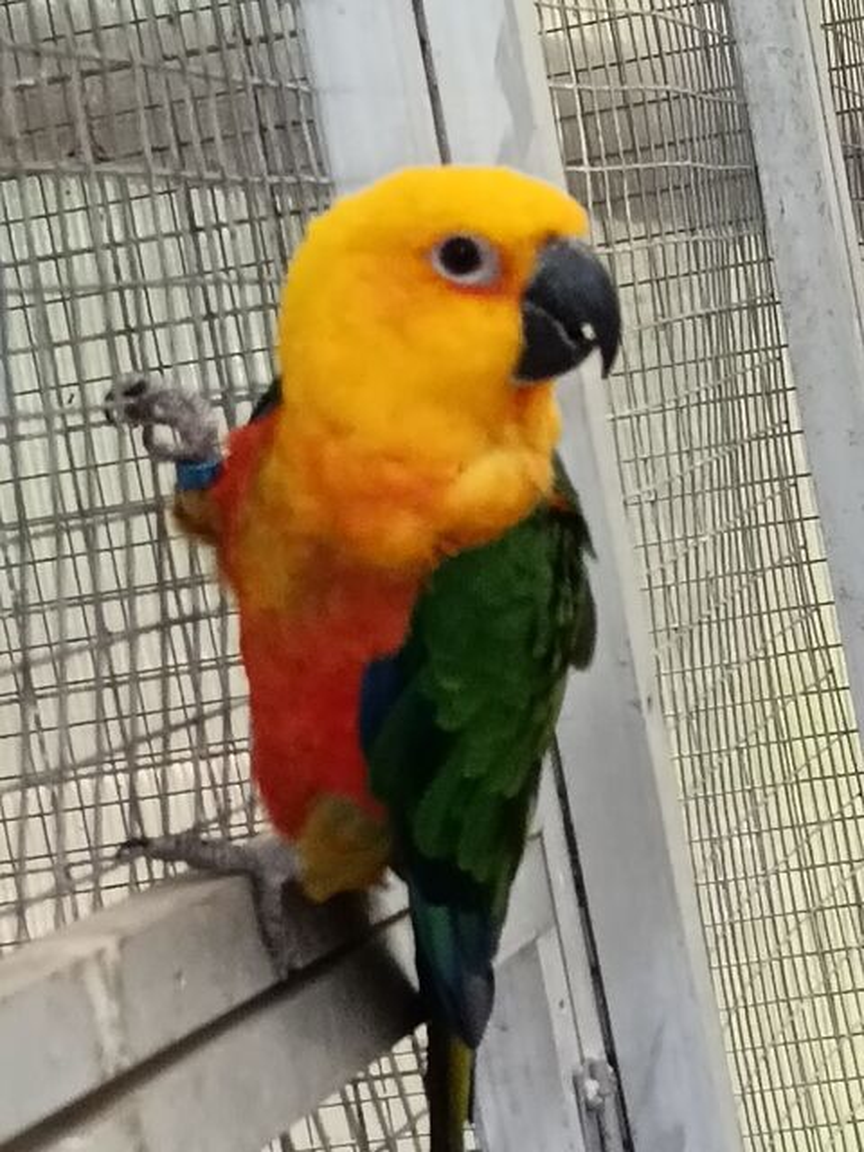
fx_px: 4692
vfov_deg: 14.0
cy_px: 576
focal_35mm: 141
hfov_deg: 10.5
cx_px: 432
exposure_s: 1/50
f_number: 1.9
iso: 448
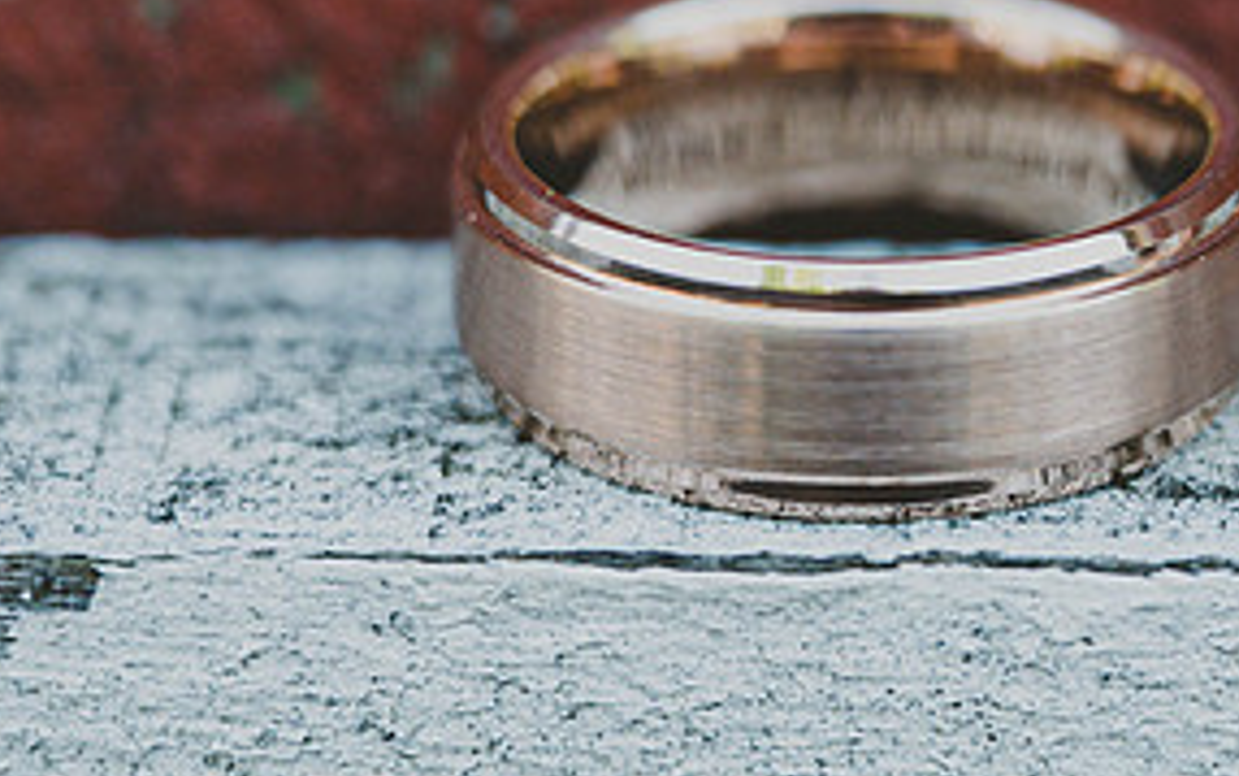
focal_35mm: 307
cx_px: 960
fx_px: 10370
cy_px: -219
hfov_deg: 6.8
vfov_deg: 4.3
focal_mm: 70
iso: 400
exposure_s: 1/250
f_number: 3.5
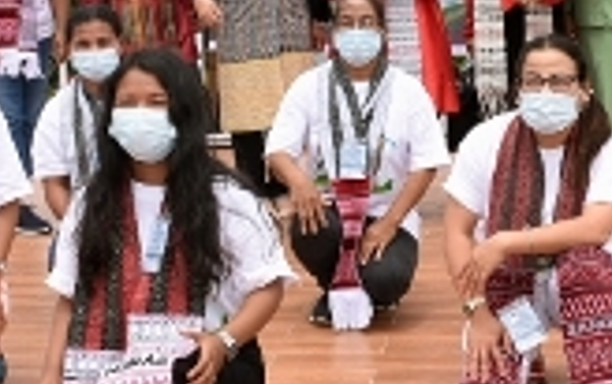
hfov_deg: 23.7
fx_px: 1436
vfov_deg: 15.0
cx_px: 493
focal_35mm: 86
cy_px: 15
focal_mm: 20
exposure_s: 1/125
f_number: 10
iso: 100
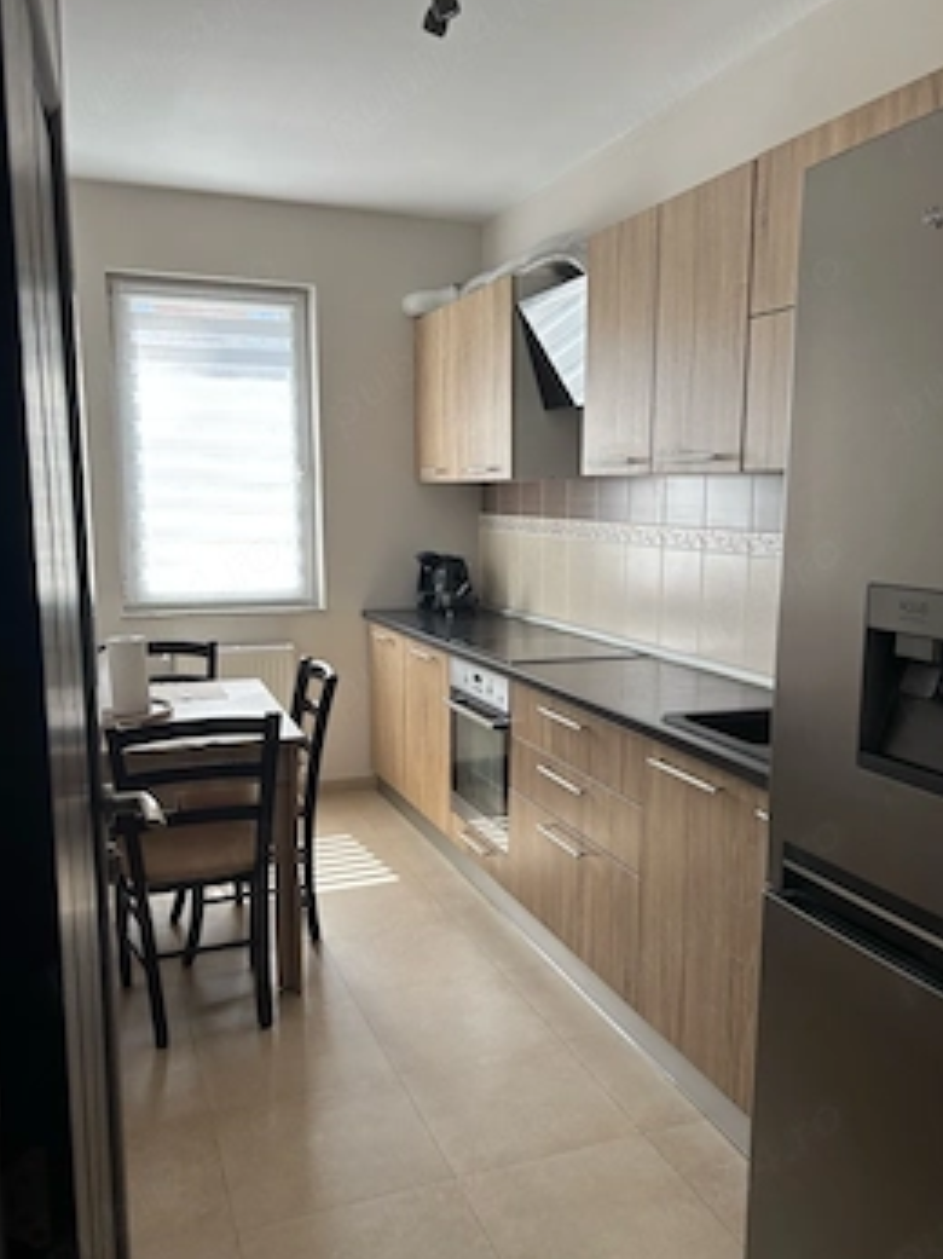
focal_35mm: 30
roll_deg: -1.4
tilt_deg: -10.0
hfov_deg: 46.7
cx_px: 515
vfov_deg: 59.9
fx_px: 1090
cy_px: 668
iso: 64
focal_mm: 5.96
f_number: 1.6
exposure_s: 1/121
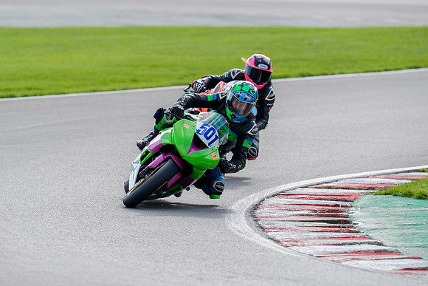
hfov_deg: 4.6
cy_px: 124
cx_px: 186
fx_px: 5377
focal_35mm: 452
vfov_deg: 3.0
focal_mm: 400
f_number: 5.6
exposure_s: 1/400
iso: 125
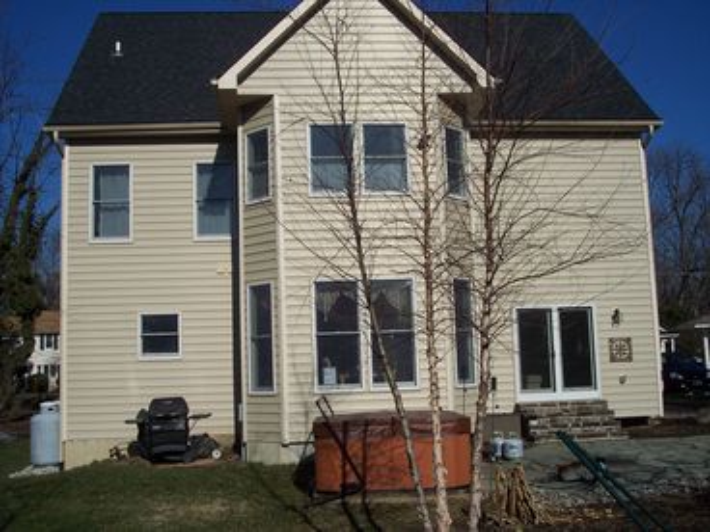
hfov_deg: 47.9
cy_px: 266
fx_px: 800
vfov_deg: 36.8
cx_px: 355
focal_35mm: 39
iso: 100
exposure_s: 1/1000
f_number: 5.6
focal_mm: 8
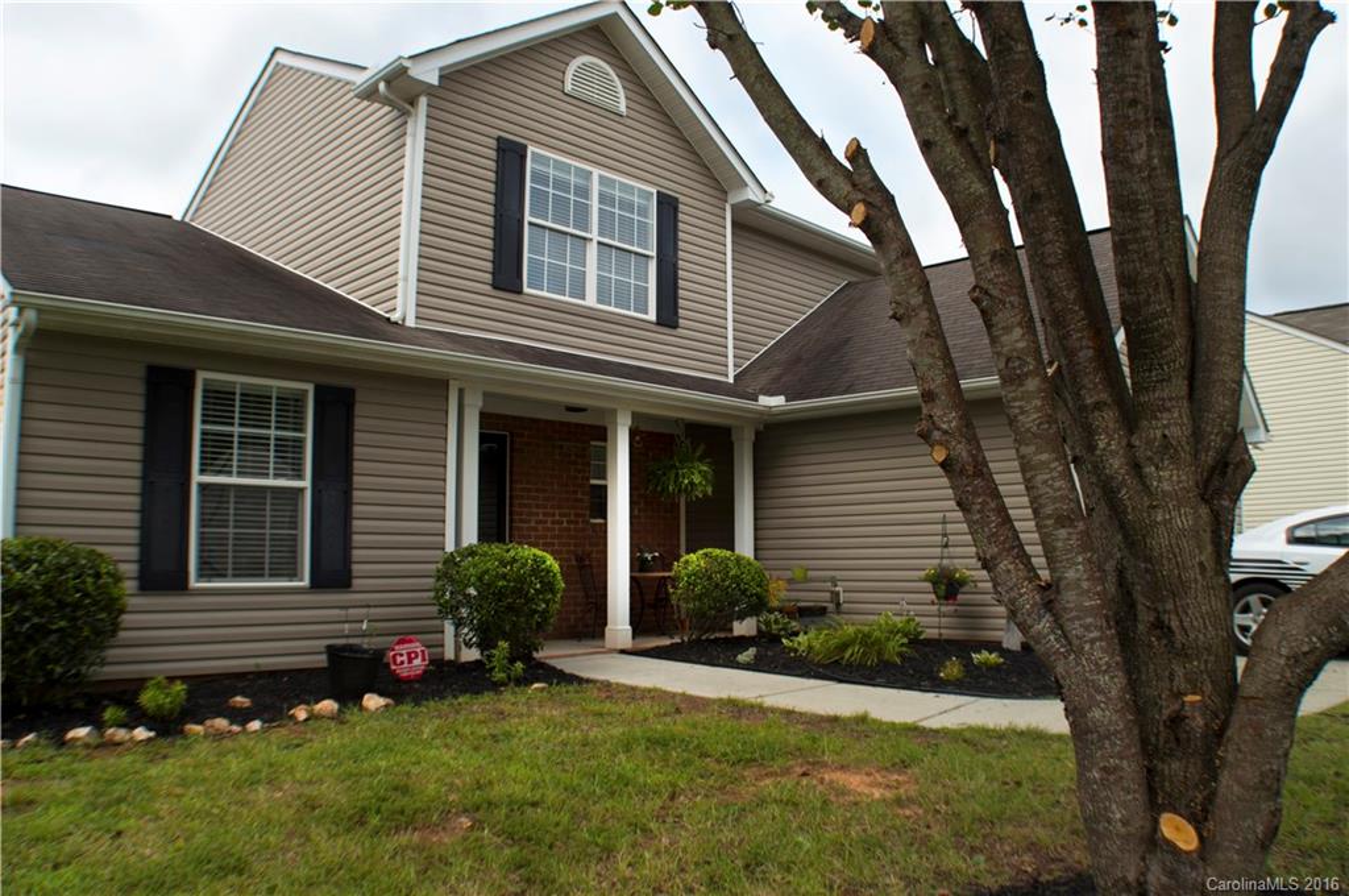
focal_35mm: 34
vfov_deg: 38.3
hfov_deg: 55.2
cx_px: 674
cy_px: 448
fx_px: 1291
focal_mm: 23
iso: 200
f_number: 5
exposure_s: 1/400
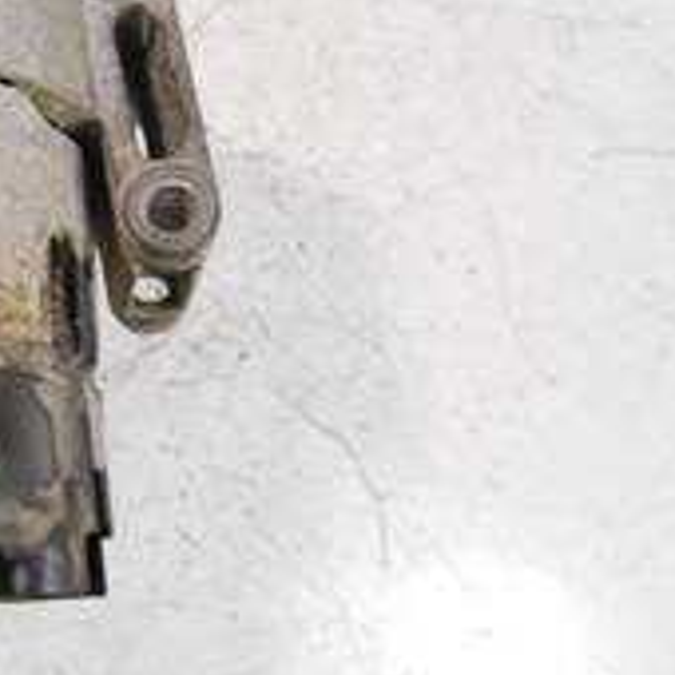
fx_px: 1324
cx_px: -270
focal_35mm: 60
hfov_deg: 24.0
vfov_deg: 28.6
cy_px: 290
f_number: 3.5
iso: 800
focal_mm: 12
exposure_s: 1/60
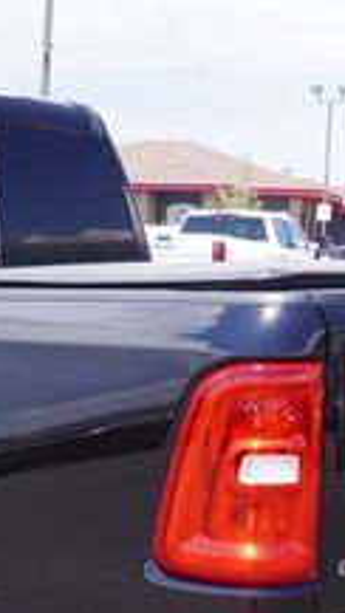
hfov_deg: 11.6
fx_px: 1659
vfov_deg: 20.5
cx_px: -59
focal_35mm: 102
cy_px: 554
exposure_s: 1/100
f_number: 8
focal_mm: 22
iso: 100
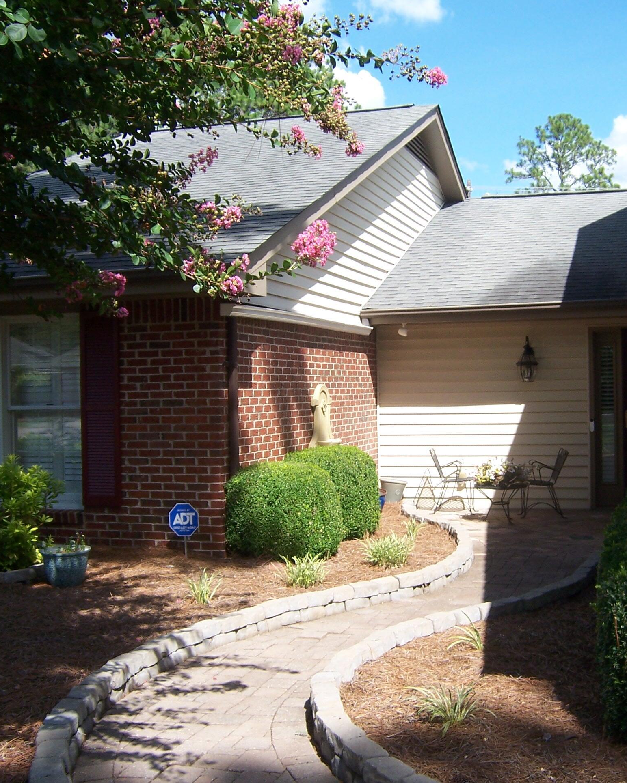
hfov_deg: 34.9
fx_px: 997
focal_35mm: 43
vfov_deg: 42.9
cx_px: 352
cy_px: 392
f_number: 3.4
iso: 80
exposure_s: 1/500
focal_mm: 5.5
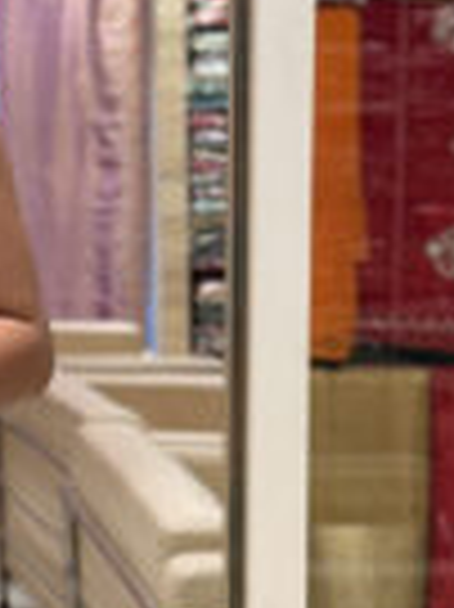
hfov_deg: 10.2
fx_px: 2487
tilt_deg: -8.2
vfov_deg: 13.6
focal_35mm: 142
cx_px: -175
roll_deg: -0.3
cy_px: 667
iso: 50
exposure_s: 1/100
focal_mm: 6.76
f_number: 1.78
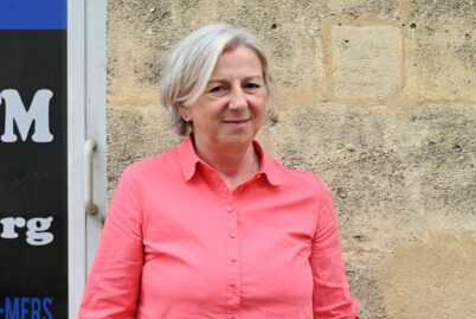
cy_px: 249
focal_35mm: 67
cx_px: 86
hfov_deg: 29.3
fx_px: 887
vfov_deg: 20.2
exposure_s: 1/1600
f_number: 2
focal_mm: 35
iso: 250
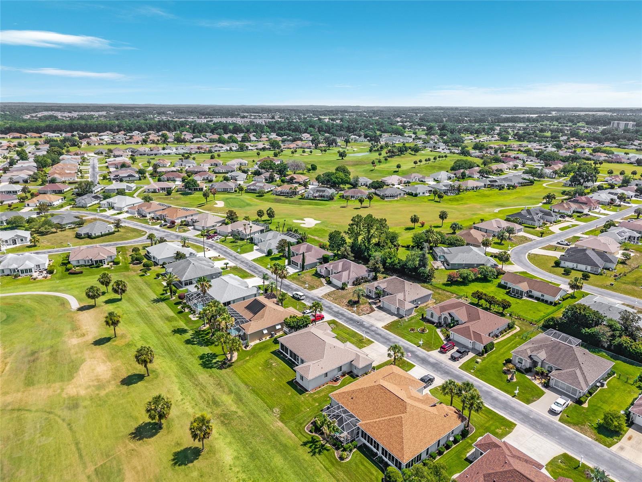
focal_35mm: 24
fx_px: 445
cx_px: 321
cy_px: 241
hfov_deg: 71.6
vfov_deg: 56.8
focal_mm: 8.67
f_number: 1.8
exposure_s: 1/3200
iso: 140
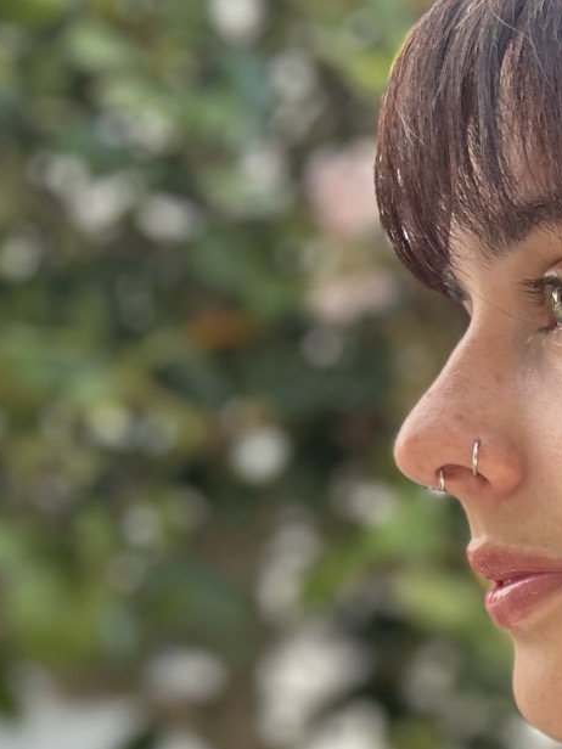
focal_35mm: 76
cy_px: 860
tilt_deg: -7.7
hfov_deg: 17.6
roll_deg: +0.2
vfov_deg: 23.7
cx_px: 814
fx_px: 1645
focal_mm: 5.7
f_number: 1.5
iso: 50
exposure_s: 1/298
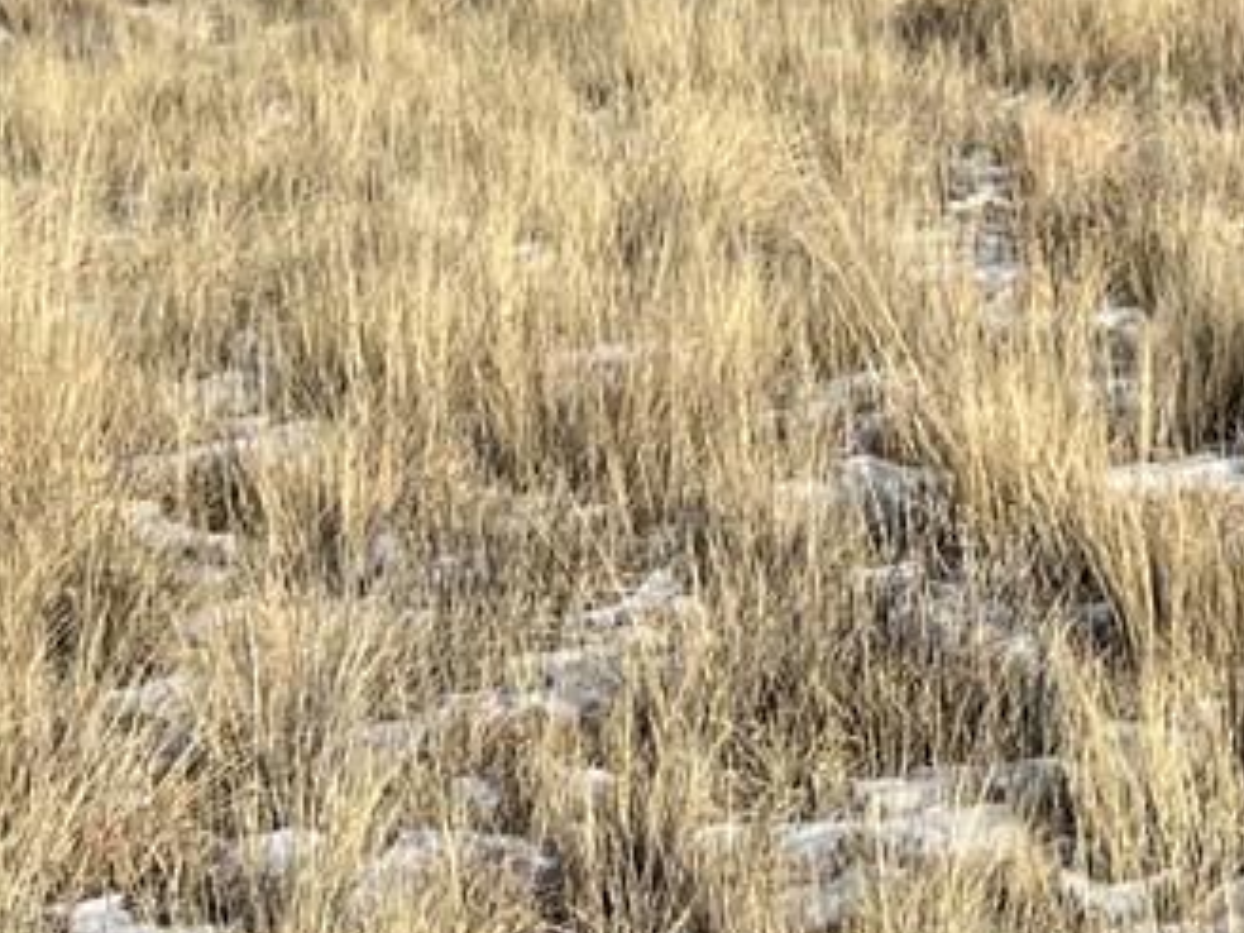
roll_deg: +3.3
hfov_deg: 14.1
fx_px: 4564
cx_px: 2078
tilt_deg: -8.8
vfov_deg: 11.4
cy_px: -193
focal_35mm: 127
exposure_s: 1/8696
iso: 50
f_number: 1.5
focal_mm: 5.7
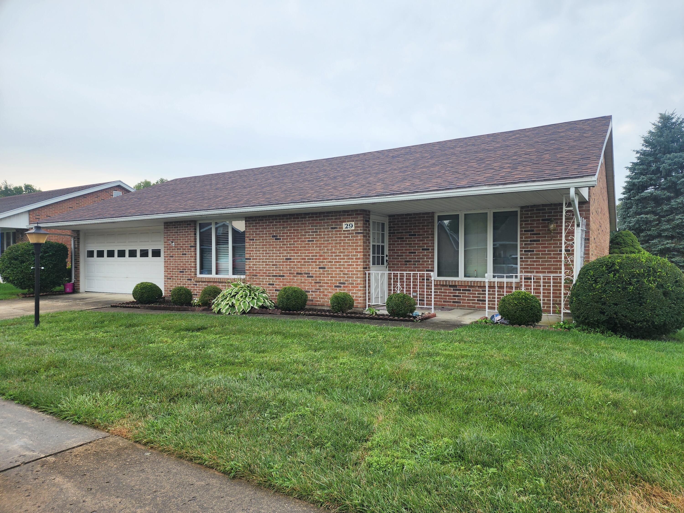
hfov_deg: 73.9
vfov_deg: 58.9
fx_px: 454
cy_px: 256
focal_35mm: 23
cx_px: 342
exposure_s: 1/182
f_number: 1.8
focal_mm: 6.4
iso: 16
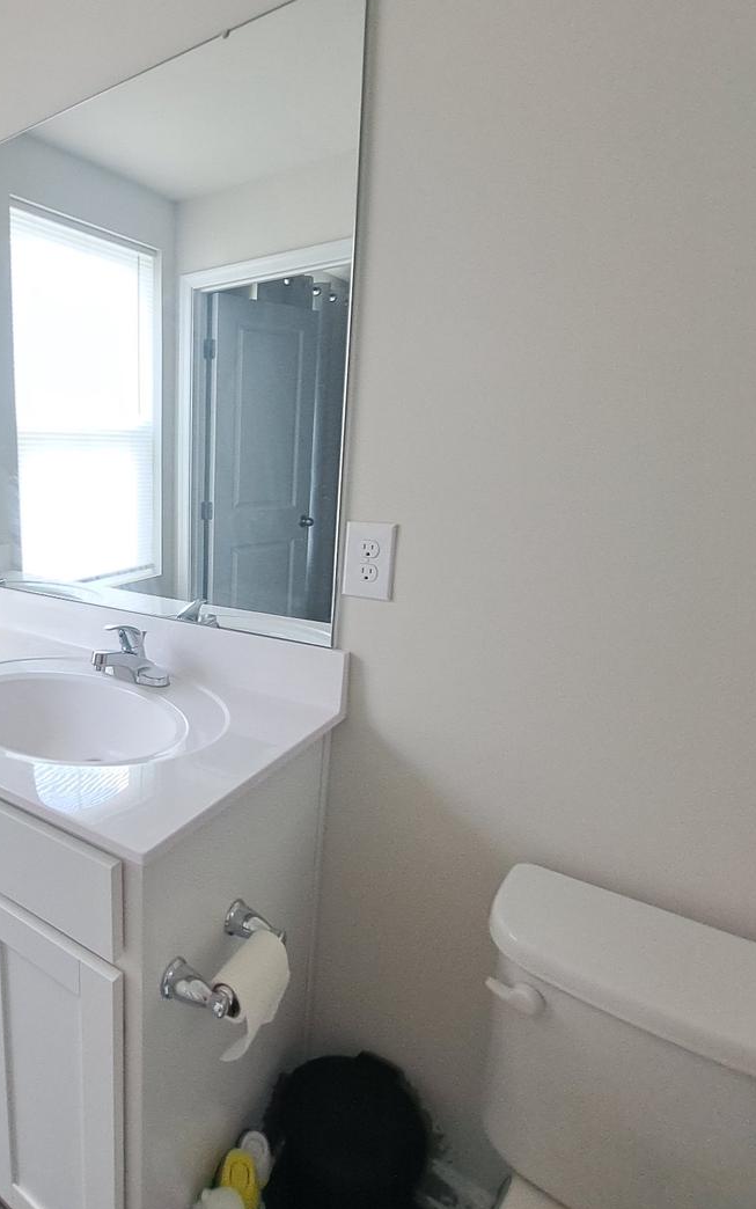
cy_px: 588
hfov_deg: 56.3
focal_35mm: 19
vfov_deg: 88.0
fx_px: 626
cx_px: 119
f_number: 2.2
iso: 50
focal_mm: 1.74
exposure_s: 1/60
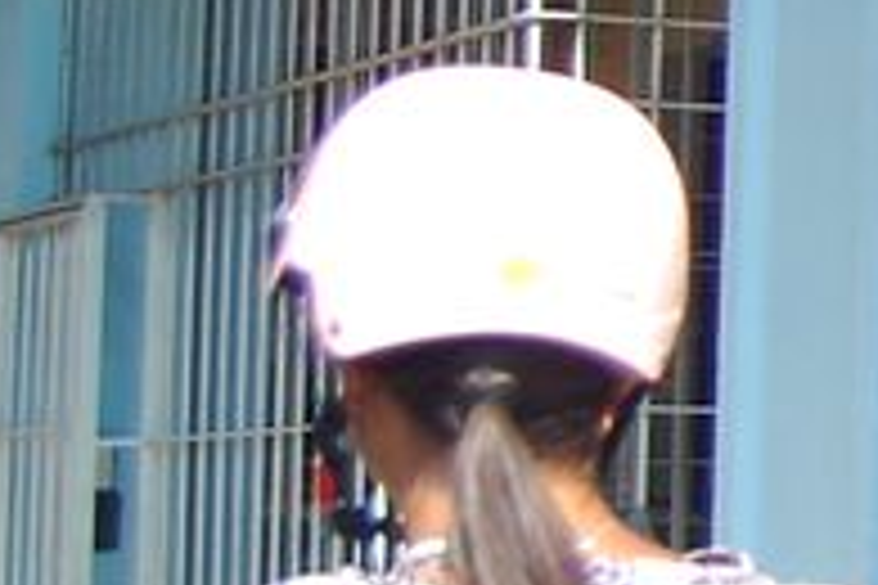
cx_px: 2553
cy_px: -122
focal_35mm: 193
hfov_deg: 8.9
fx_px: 4707
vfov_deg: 7.1
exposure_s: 1/800
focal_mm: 22
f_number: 3.8
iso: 400
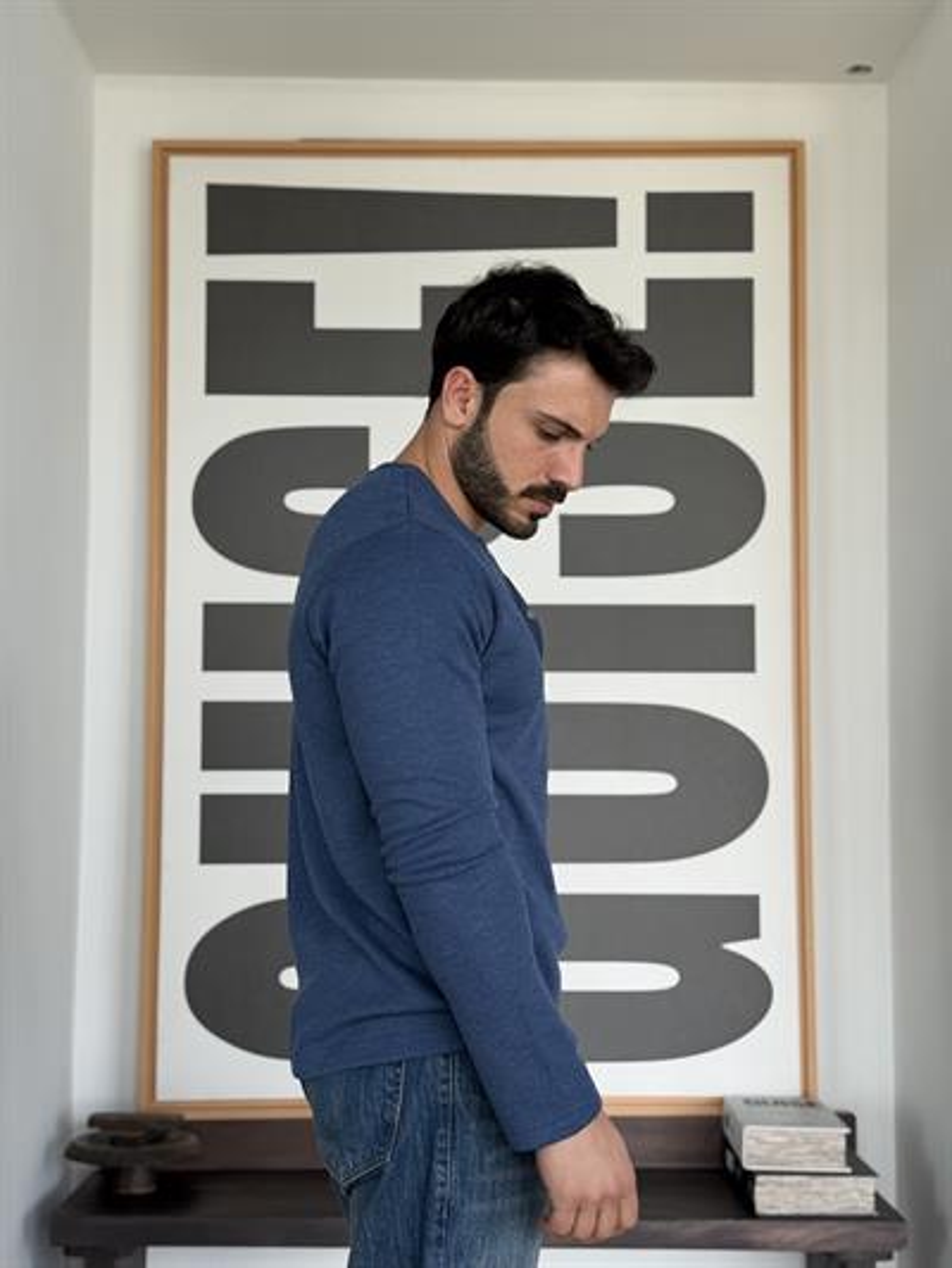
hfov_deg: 30.3
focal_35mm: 48
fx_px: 1759
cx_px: 476
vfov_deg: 39.6
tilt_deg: +3.8
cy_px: 634
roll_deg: -0.5
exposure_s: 1/123
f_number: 1.78
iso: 64
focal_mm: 6.76
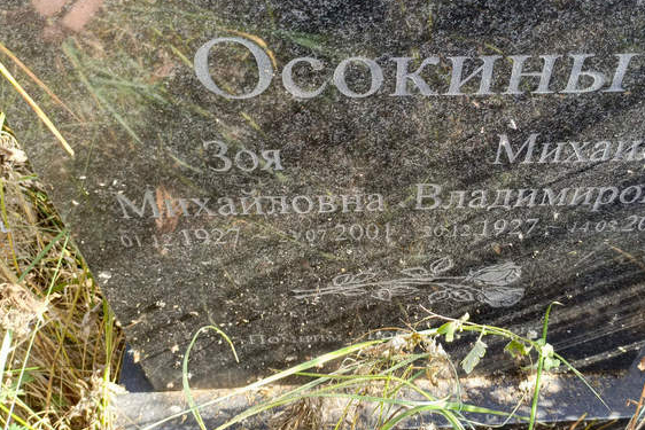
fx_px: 663
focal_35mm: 37
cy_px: 181
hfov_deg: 51.4
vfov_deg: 35.9
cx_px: 402
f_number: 1.69
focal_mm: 4.76
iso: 185
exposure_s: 1/100
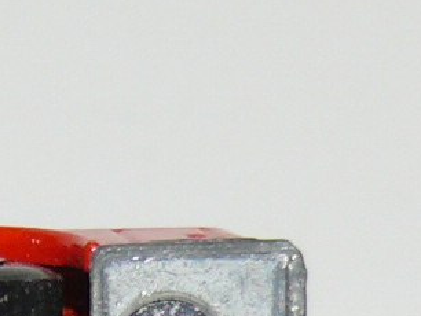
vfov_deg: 3.2
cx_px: -530
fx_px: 5660
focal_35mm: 465
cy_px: 621
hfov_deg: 4.2
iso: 100
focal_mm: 12.5
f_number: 4
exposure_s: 1/30
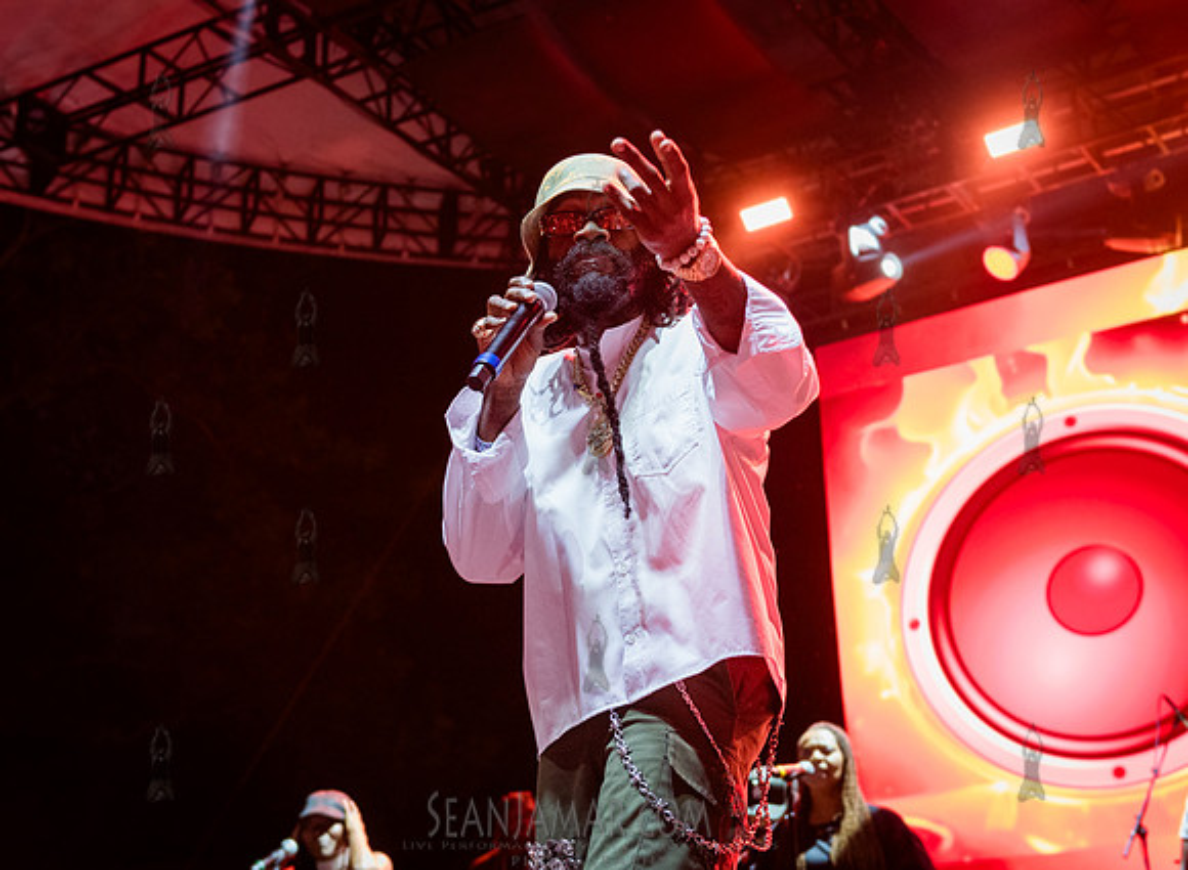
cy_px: 347
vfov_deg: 24.7
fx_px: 1981
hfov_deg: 33.4
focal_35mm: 58
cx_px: 606
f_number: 3.5
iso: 3200
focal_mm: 44
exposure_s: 1/320
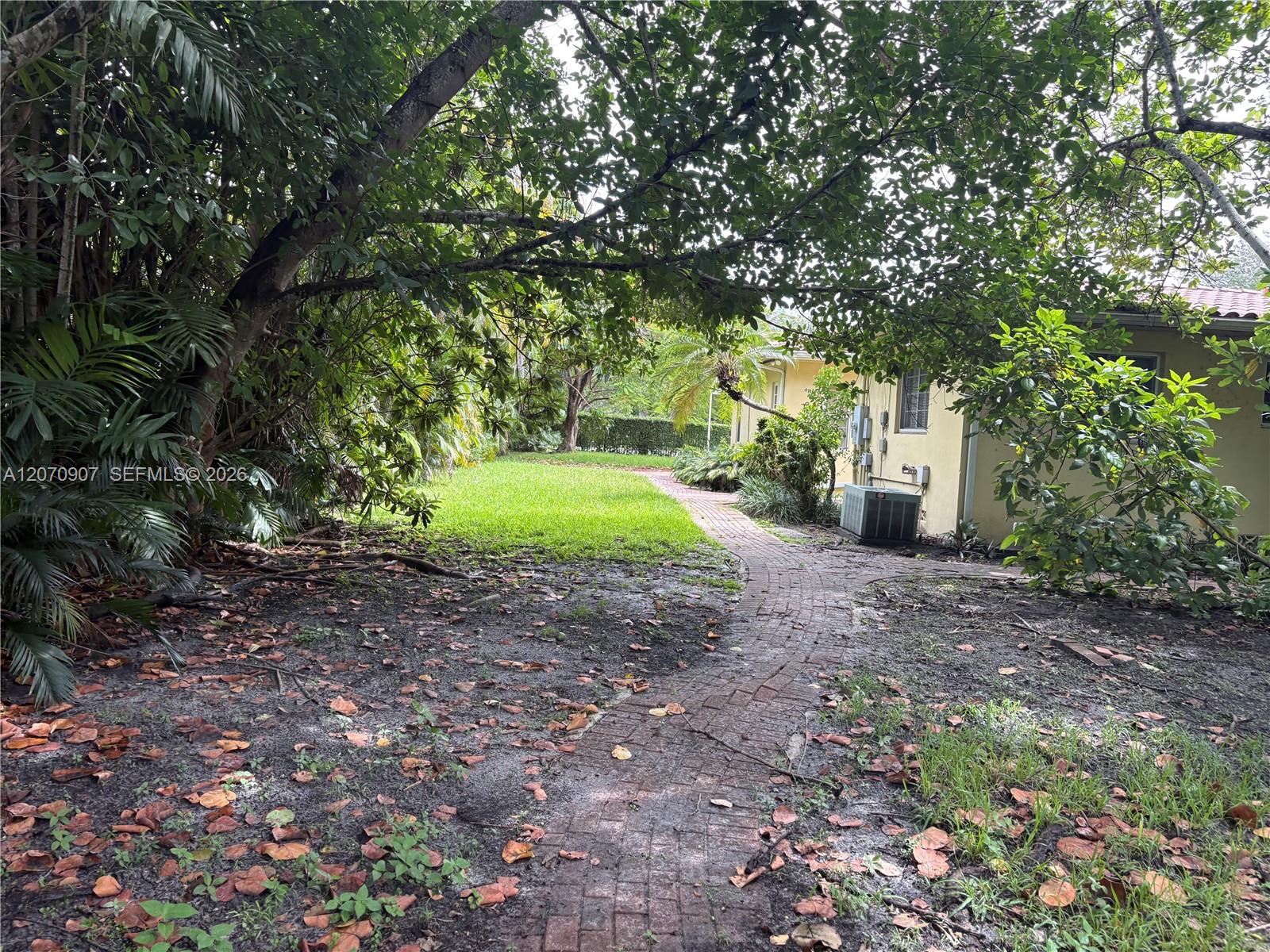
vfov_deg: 53.1
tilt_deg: +2.5
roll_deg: -0.4
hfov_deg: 67.3
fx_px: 954
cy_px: 476
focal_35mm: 26
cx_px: 635
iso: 64
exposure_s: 1/235
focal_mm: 5.96
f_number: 1.6
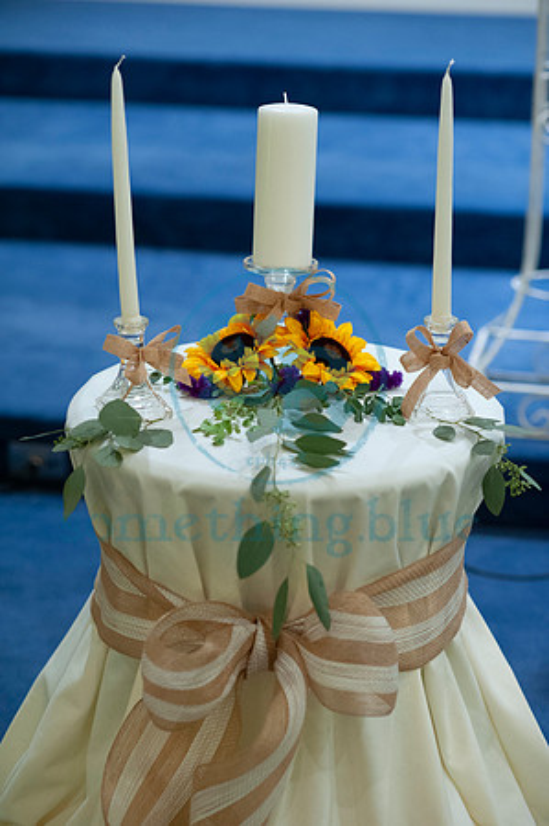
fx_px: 1949
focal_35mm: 85
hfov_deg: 16.0
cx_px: 274
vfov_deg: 23.9
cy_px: 413
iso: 2000
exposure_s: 1/125
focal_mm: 85
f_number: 2.8
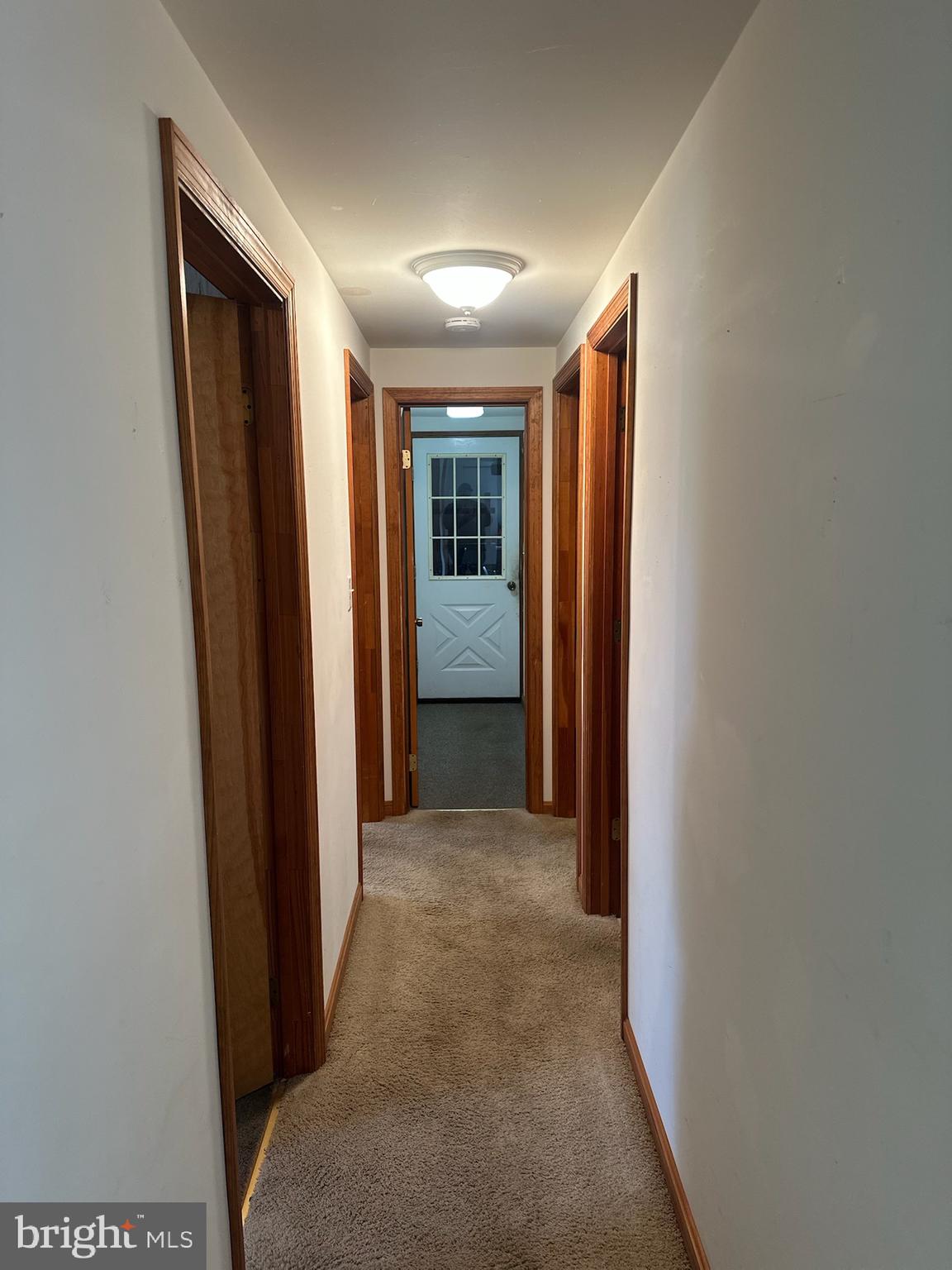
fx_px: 880
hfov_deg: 56.8
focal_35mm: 24
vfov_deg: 71.6
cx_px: 476
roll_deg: -0.4
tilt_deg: -8.1
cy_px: 635
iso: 200
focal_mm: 6.86
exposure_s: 1/60
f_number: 1.78
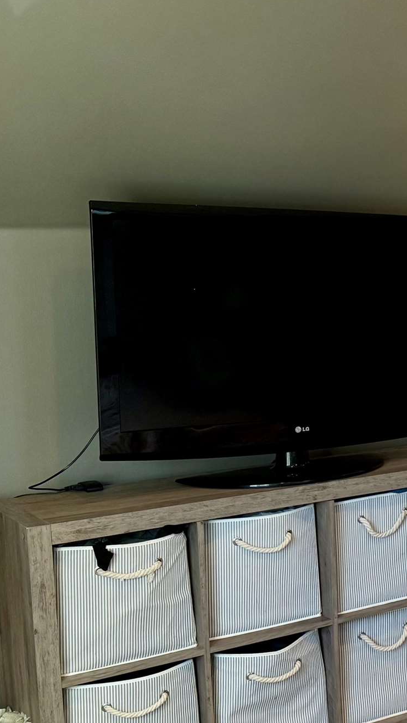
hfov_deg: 16.4
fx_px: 1170
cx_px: 745
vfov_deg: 34.3
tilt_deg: -8.3
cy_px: 389
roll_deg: -0.3
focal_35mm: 61
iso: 200
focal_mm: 6.76
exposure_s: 1/120
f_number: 1.78
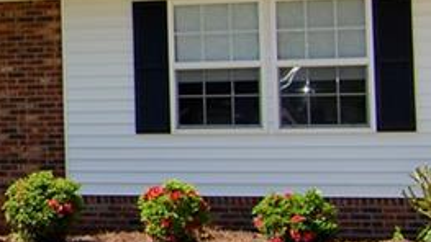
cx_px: -193
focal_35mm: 110
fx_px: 1257
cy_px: 47
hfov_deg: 17.7
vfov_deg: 11.0
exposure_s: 1/250
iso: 100
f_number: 8
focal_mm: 18
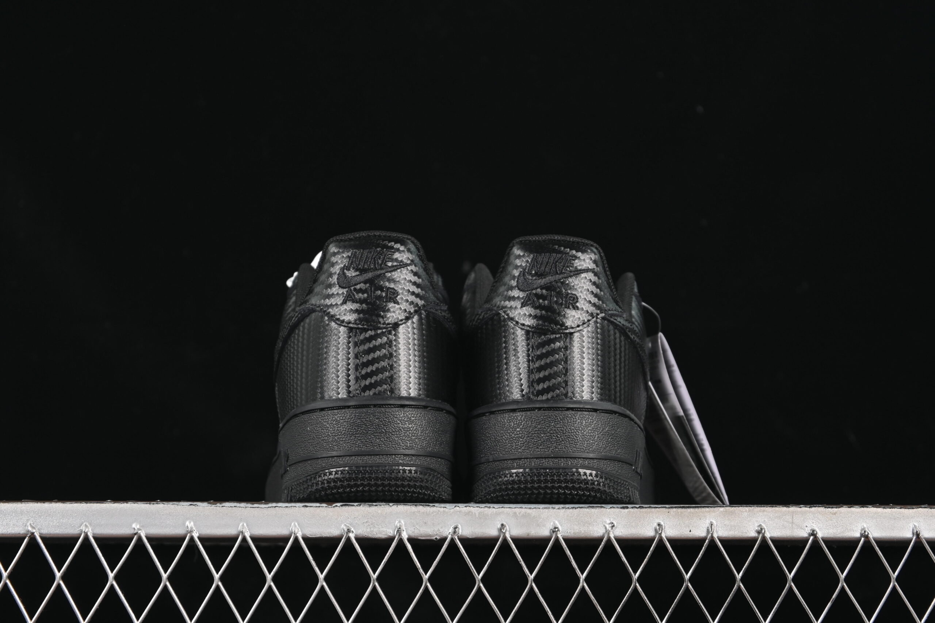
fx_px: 1948
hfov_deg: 27.0
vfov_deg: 18.2
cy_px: 312
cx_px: 468
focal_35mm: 75
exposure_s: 1/50
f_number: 6.3
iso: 160
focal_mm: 50
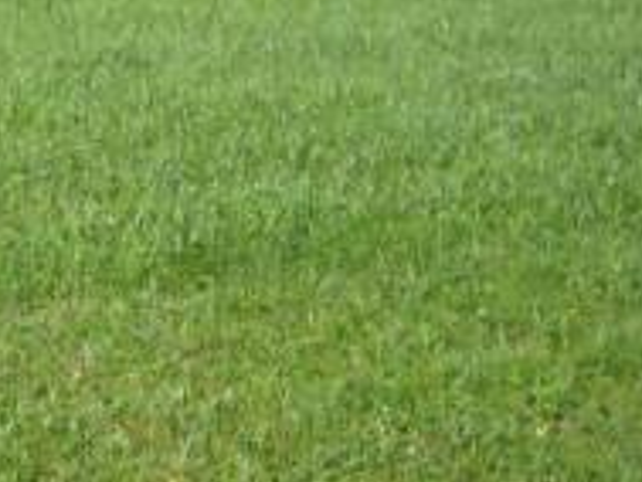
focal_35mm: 126
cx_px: -245
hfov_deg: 14.8
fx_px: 2338
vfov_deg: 11.5
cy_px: -132
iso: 64
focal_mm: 6.72
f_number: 5.5
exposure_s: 1/218
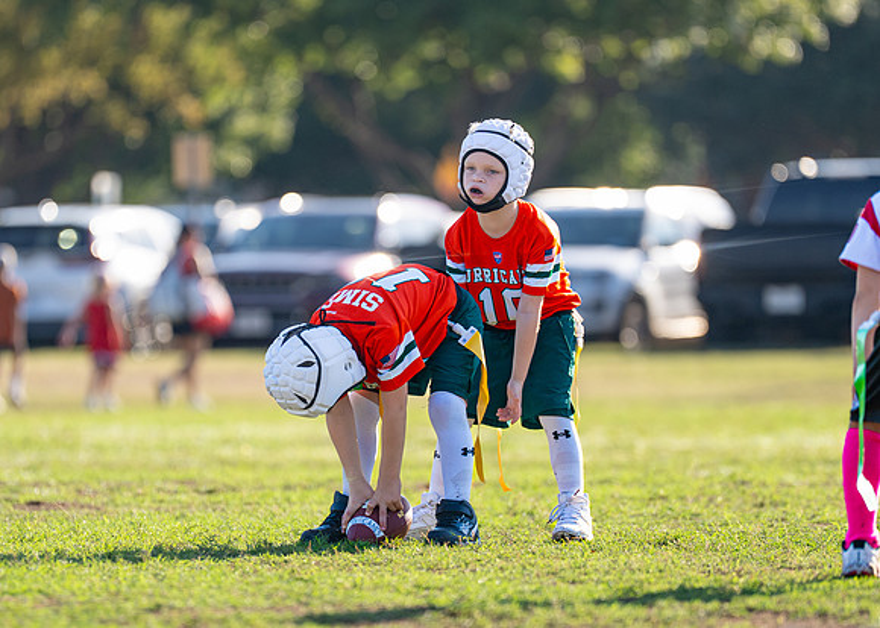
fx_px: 8363
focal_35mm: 335
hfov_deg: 6.0
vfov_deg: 4.3
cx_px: 403
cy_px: 406
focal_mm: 200
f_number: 2.8
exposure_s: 1/2000
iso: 250
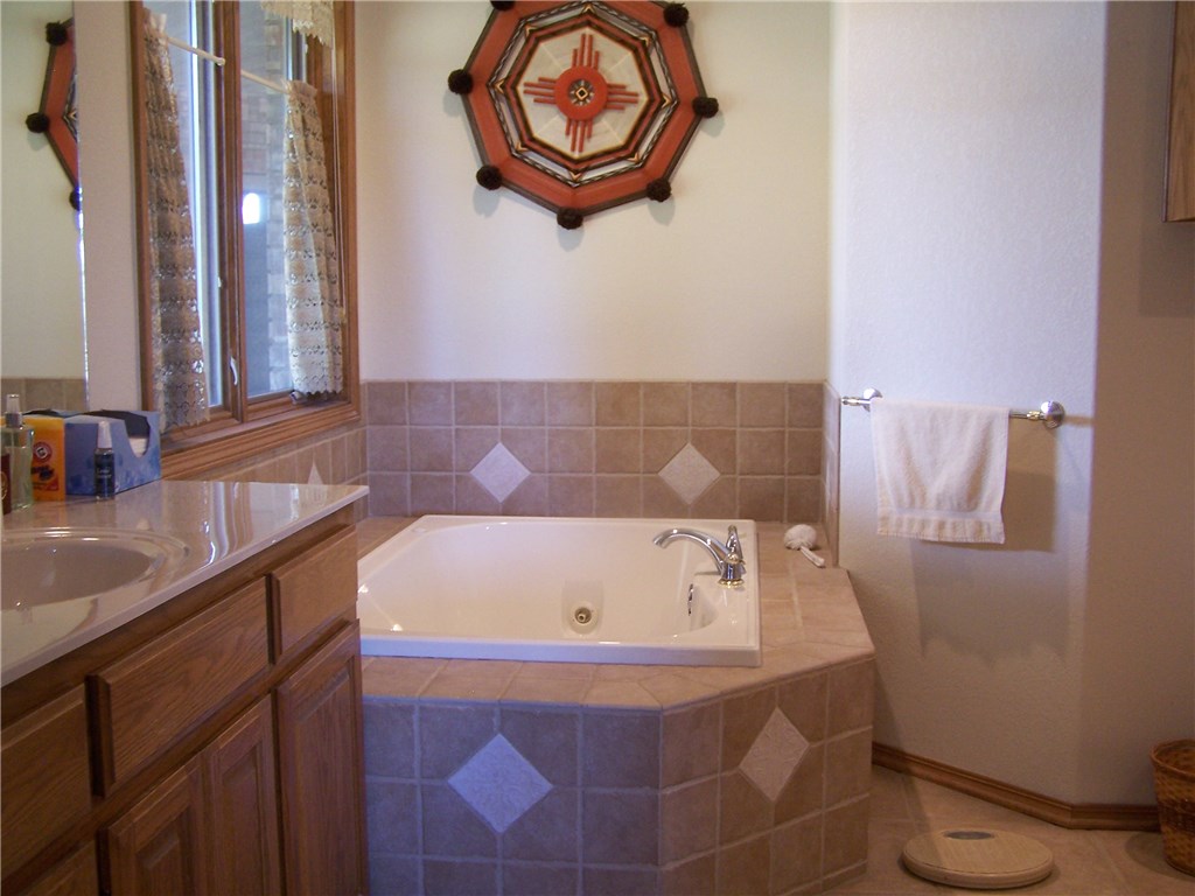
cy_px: 448
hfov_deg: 49.0
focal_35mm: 38
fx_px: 1312
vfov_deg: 37.7
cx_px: 598
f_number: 2.8
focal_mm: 6.3
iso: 140
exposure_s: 1/15
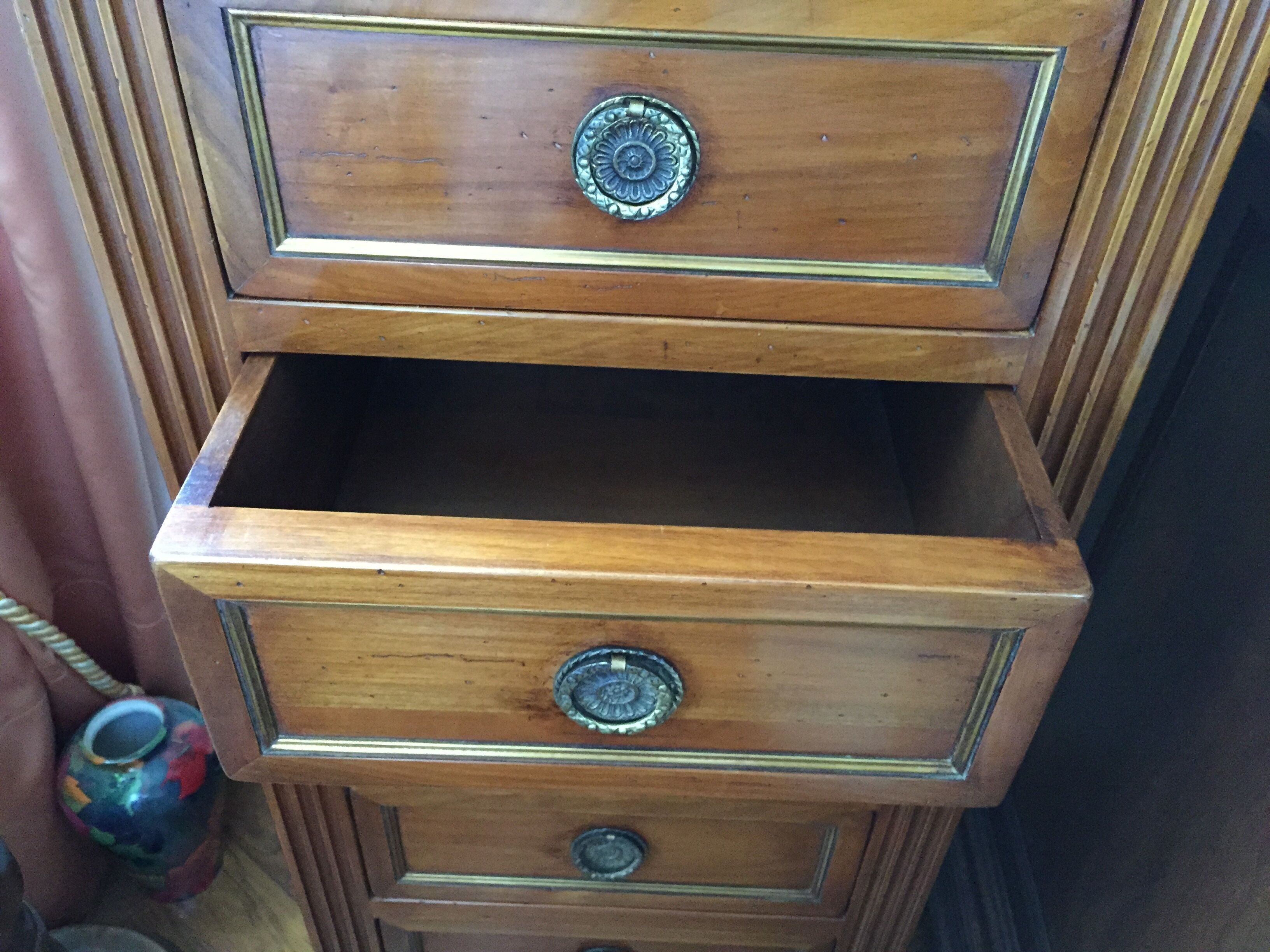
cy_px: 476
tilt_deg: -40.1
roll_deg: -3.9
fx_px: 1064
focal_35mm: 29
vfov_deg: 48.2
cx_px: 635
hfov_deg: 61.7
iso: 400
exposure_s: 1/15
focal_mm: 4.15
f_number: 2.2
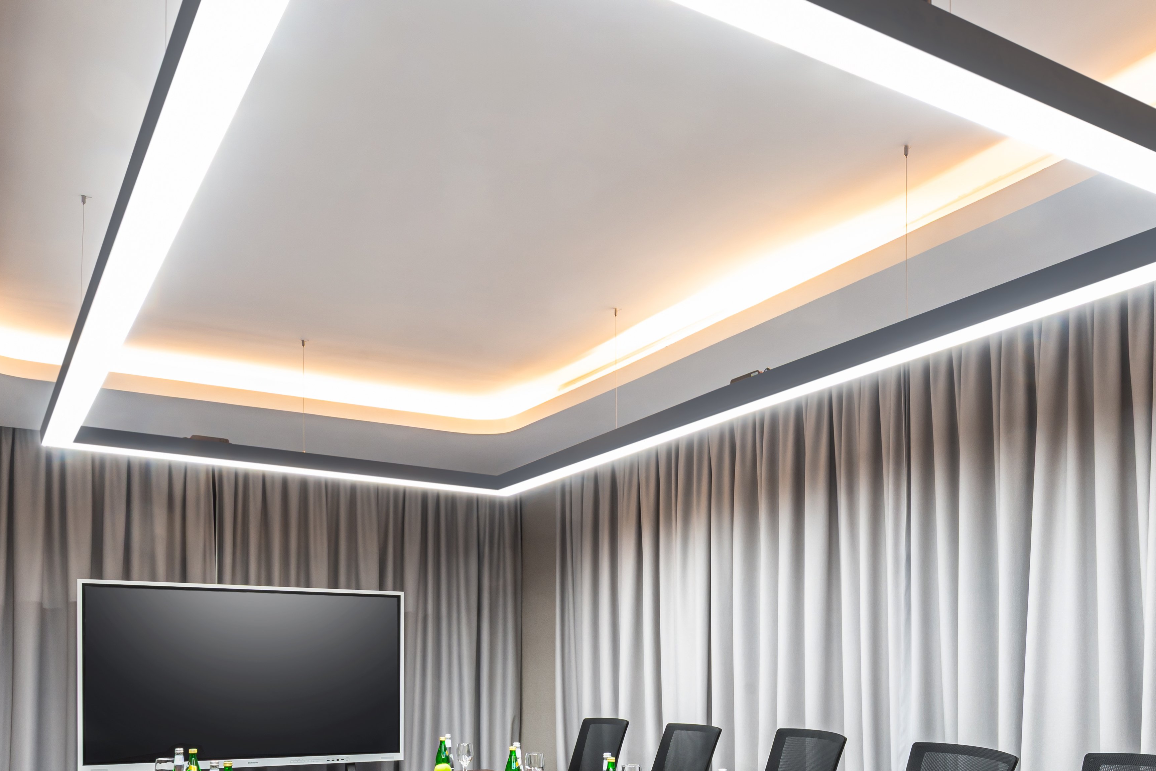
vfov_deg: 35.2
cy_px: 658
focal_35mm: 36
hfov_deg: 52.7
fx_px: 1156
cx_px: 701
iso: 100
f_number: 11
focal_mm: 17
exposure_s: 1.6
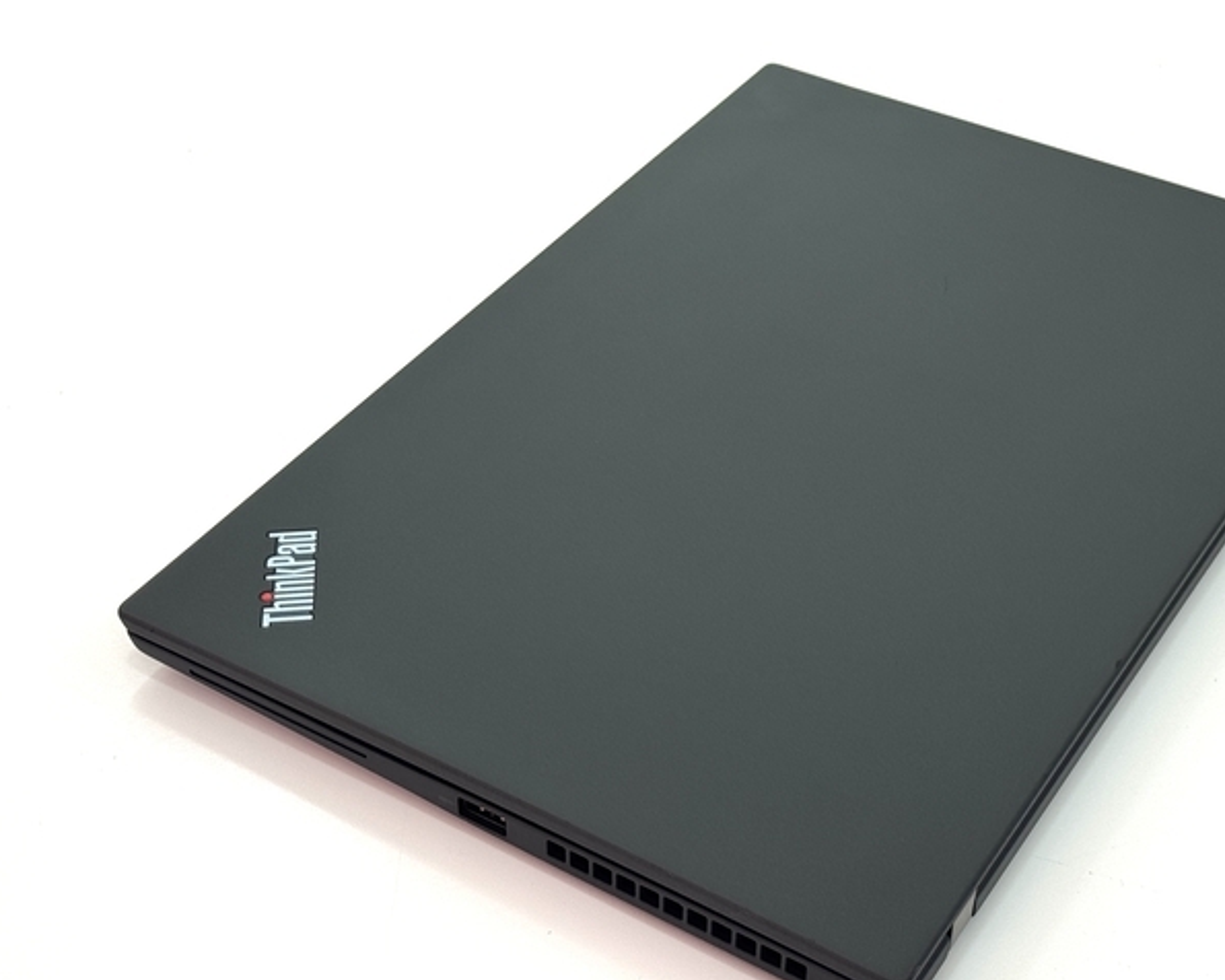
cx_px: 706
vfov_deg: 24.2
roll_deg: -0.5
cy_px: 486
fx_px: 2284
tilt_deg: -40.7
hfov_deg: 30.0
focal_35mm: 63
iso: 64
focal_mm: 6.76
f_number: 1.78
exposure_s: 1/157
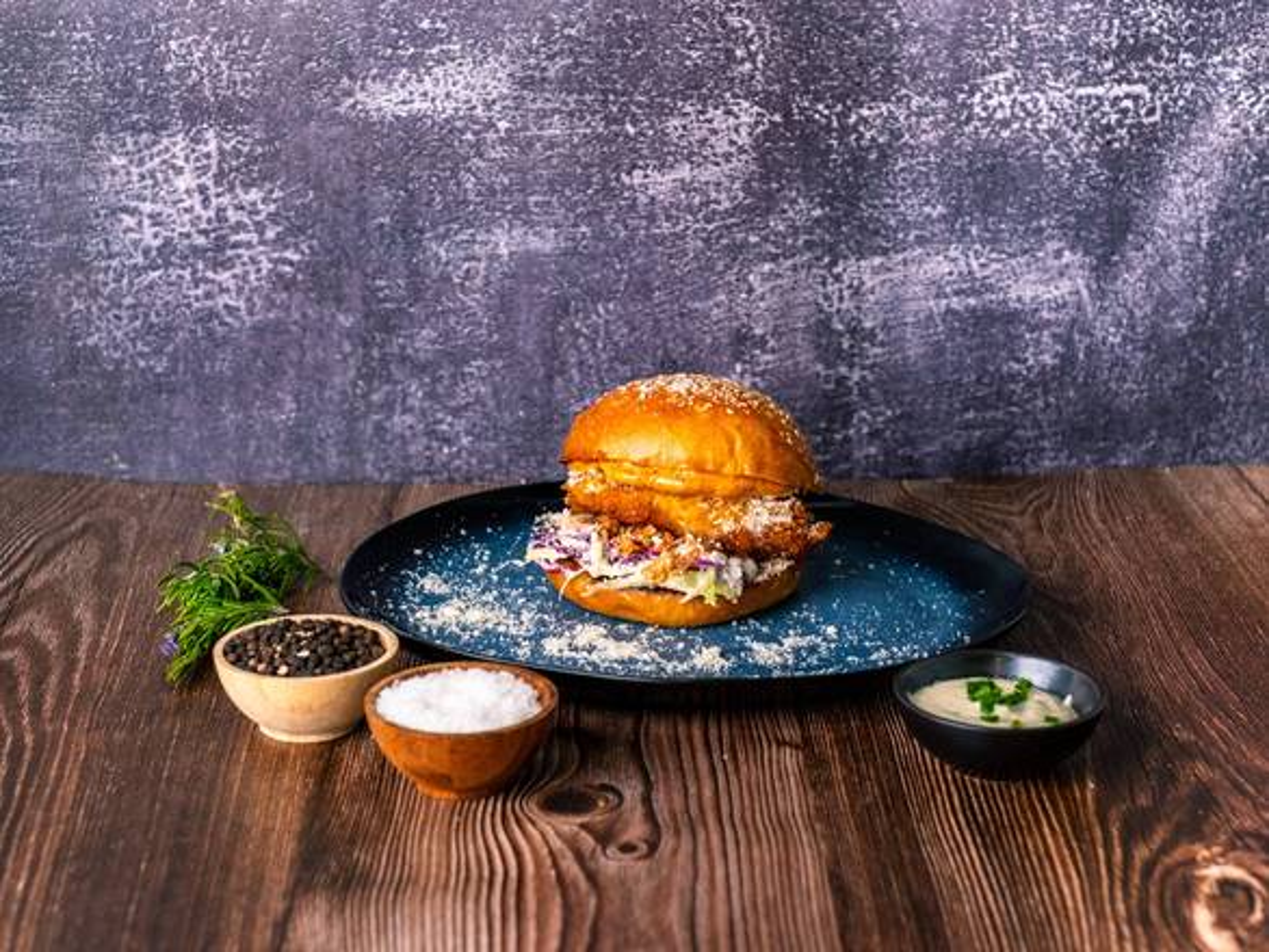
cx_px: 662
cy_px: 476
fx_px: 2102
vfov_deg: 25.5
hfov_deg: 33.6
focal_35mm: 57
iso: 1000
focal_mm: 35
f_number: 4
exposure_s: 1/250
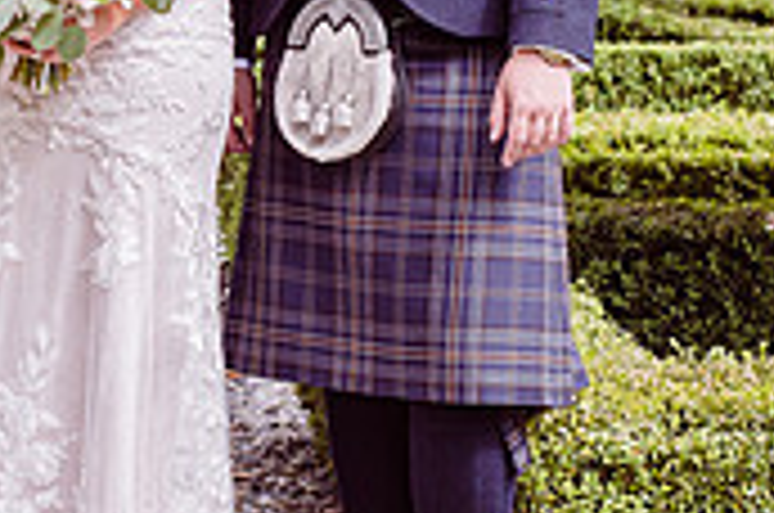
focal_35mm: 169
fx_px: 3627
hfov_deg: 12.0
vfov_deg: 8.1
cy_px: 16
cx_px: -50
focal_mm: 50
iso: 250
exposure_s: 1/1250
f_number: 4.5
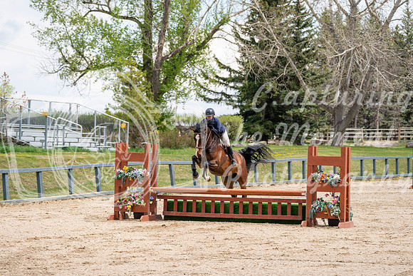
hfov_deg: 14.3
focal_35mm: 143
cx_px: 206
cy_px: 138
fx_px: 1641
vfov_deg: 9.6
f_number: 5.6
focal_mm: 143
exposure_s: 1/250
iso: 100
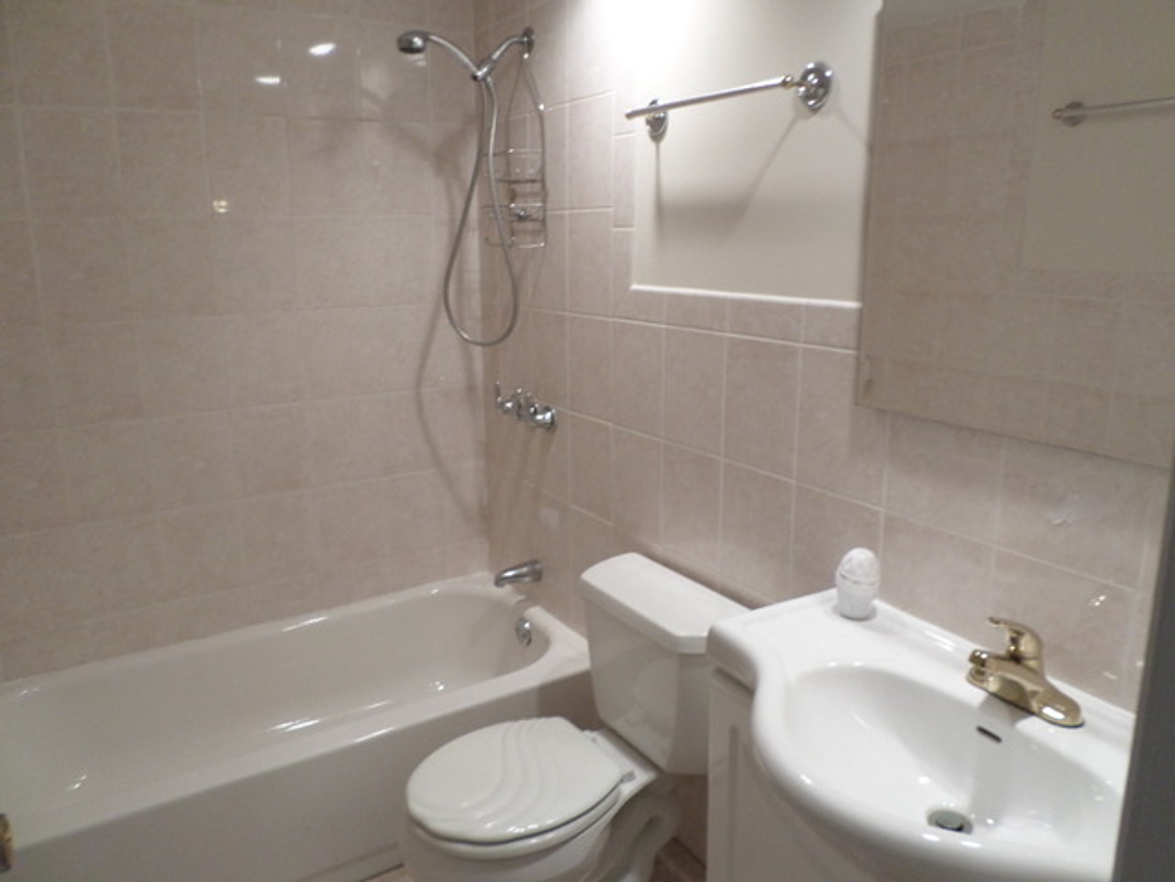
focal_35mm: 25
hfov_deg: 69.4
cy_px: 441
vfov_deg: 54.9
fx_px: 849
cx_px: 588
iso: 160
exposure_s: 1/30
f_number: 2.5
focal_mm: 4.5
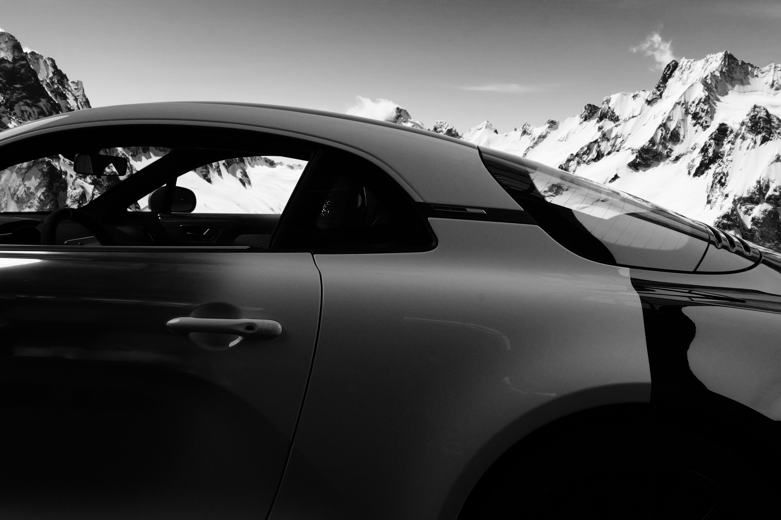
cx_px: 390
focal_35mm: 35
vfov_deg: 37.8
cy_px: 260
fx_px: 759
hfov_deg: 54.5
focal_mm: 35
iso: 6400
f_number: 14
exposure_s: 1/80
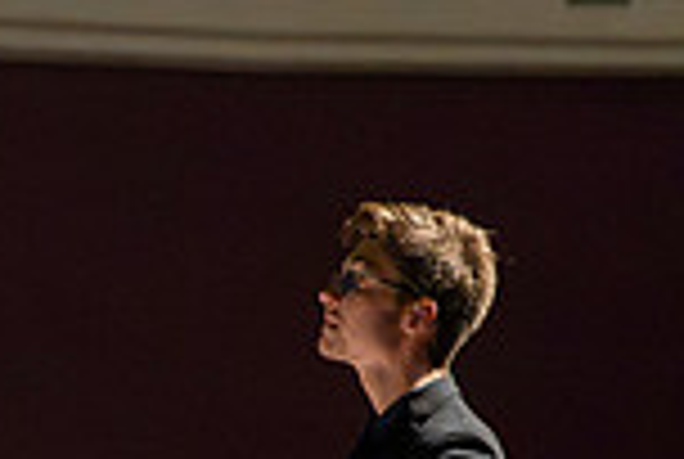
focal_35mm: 324
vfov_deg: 4.2
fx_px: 6168
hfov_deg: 6.2
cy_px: 619
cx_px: -598
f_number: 2.8
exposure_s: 1/640
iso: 16000
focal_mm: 85
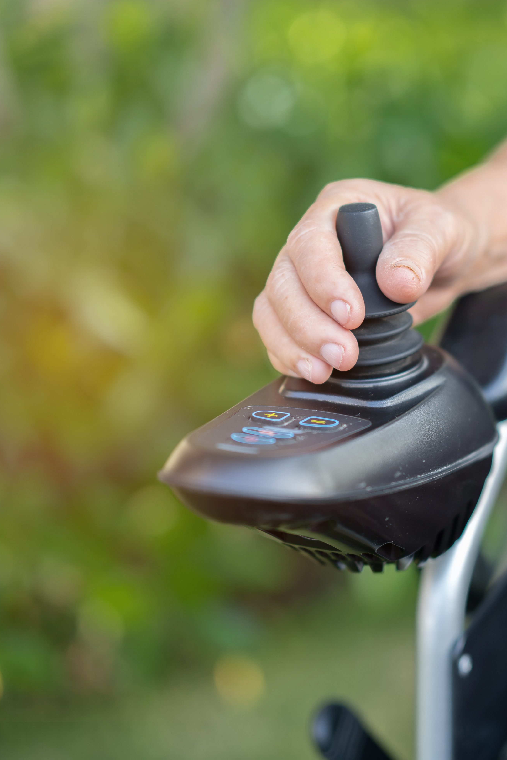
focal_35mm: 76
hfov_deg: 17.7
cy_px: 378
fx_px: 1605
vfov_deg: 26.6
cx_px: 431
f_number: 1.4
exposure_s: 1/400
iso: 125
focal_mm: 50
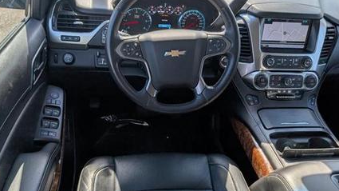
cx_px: 164
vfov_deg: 37.7
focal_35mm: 31
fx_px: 279
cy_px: 110
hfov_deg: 62.6
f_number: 1.68
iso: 17
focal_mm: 6.9
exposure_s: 1/5000
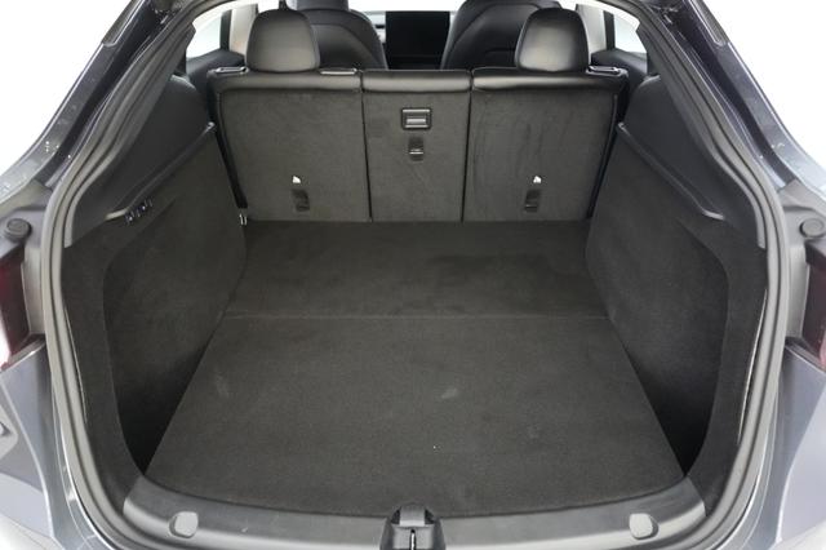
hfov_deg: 71.5
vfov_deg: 51.2
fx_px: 573
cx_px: 413
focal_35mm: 25
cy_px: 275
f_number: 2.8
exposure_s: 1/100
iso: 12800
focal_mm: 25
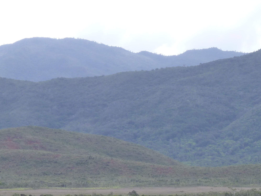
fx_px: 1455
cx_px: 122
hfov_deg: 10.2
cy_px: 182
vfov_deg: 7.7
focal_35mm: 193
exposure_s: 1/250
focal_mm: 15.8
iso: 125
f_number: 4.3
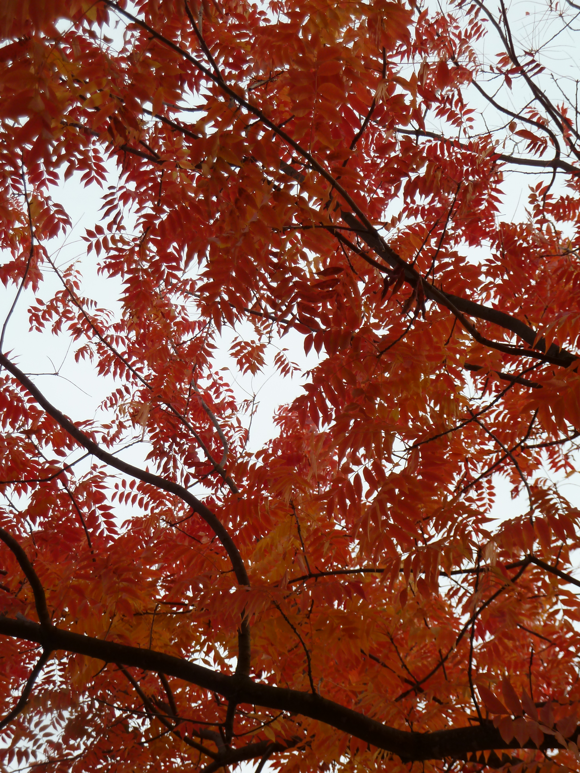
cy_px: 386
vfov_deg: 27.0
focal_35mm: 72
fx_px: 1609
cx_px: 290
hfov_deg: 20.4
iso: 80
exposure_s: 1/160
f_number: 4.1
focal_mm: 11.9
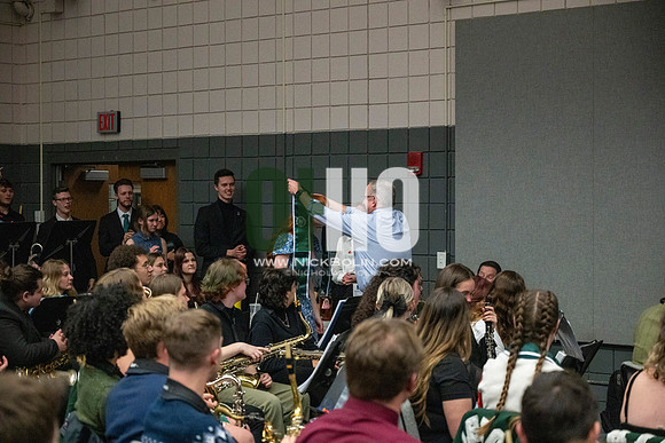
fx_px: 1293
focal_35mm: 70
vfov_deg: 19.5
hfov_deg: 28.8
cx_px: 332
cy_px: 222
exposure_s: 1/500
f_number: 4
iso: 10000
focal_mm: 70
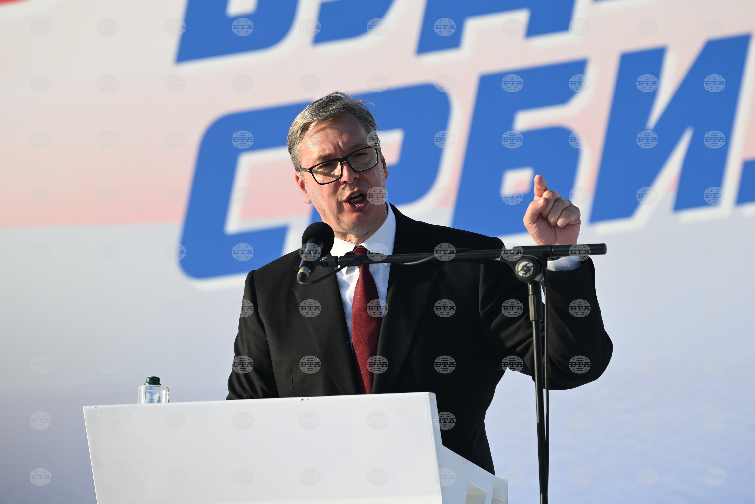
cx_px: 378
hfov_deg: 6.9
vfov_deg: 4.6
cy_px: 252
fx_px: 6291
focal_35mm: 300
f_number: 4
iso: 200
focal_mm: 200
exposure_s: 1/1250
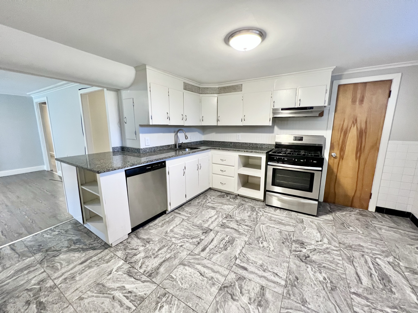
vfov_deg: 89.9
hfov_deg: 106.2
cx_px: 209
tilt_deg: -9.2
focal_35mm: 13
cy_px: 156
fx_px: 157
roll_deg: +0.0
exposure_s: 1/60
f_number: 1.8
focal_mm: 1.57
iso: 320
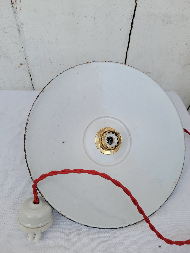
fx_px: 190
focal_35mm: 26
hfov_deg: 53.1
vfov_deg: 67.3
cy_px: 126
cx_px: 95
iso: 64
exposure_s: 1/100
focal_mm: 5.4
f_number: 1.8
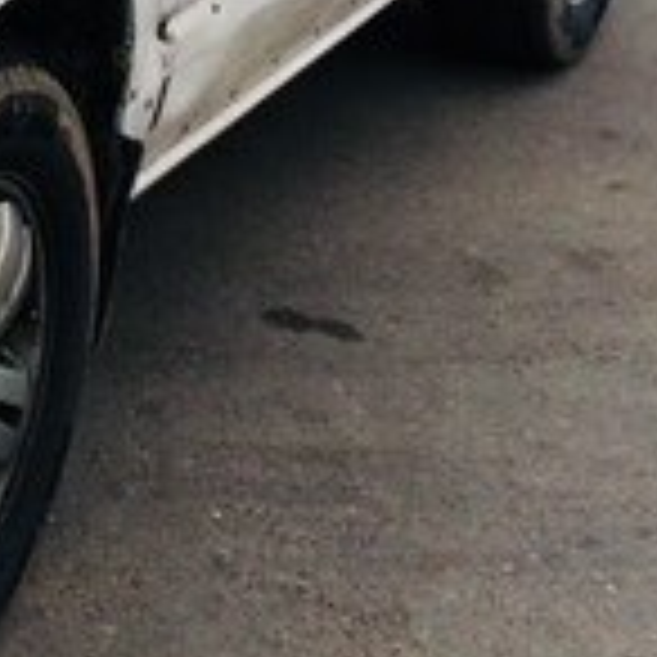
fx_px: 2491
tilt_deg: -15.4
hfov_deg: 13.4
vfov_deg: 14.4
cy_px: -205
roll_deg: -0.2
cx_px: -558
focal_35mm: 116
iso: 32
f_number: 2.2
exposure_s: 1/494
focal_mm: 4.15
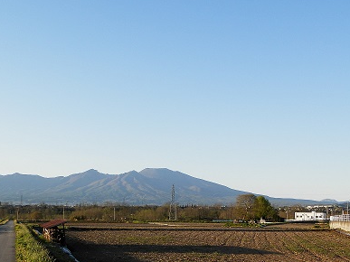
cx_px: 167
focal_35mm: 45
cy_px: 171
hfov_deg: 42.1
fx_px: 455
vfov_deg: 32.0
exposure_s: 1/50
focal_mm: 6.1
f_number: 9.4
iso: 80
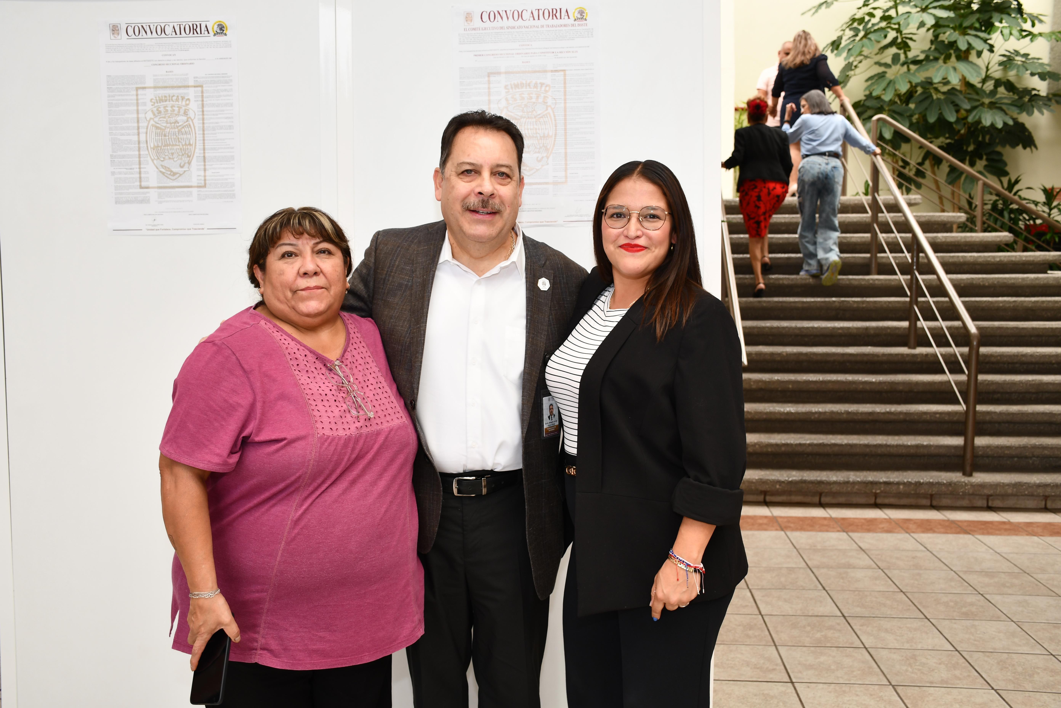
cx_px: 530
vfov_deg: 40.0
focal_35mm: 33
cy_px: 354
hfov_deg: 57.2
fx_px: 973
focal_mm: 22
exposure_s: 1/90
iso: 200
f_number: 4.8
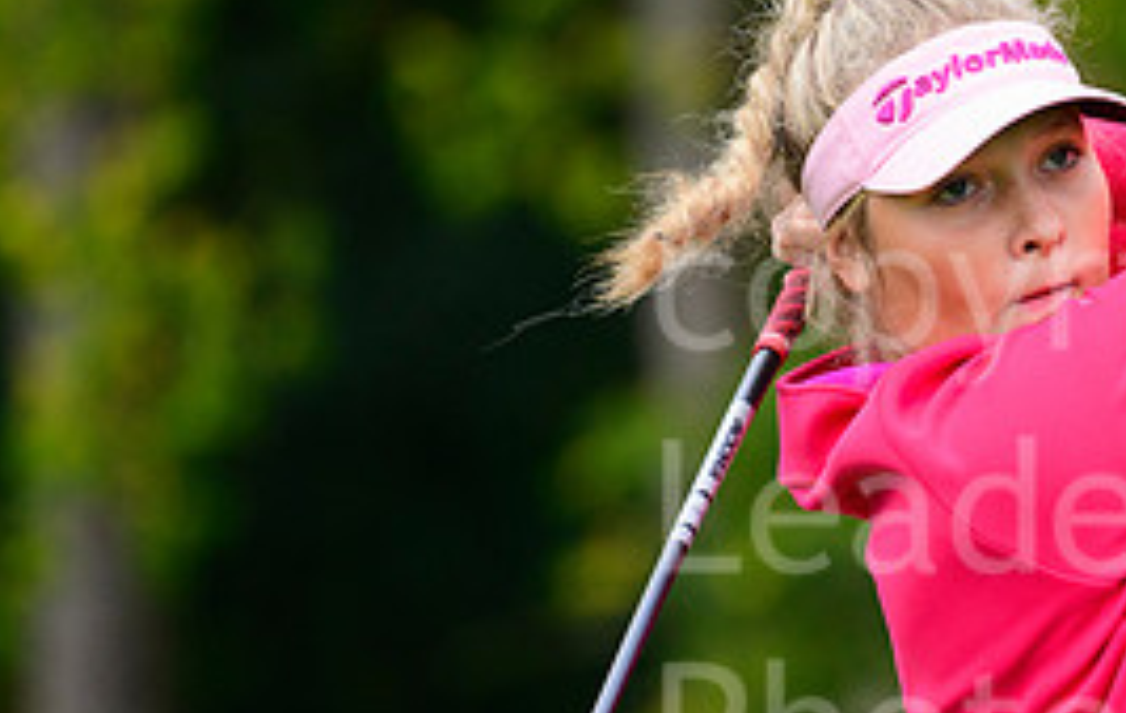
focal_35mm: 1054
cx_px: 987
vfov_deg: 1.3
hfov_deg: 2.0
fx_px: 32460
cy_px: 425
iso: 1250
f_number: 5.6
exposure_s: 1/1000
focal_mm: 400
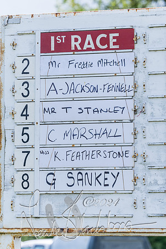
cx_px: 83
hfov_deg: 6.3
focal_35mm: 217
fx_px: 1501
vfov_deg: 9.5
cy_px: 124
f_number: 5
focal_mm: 145
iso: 400
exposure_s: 1/3200
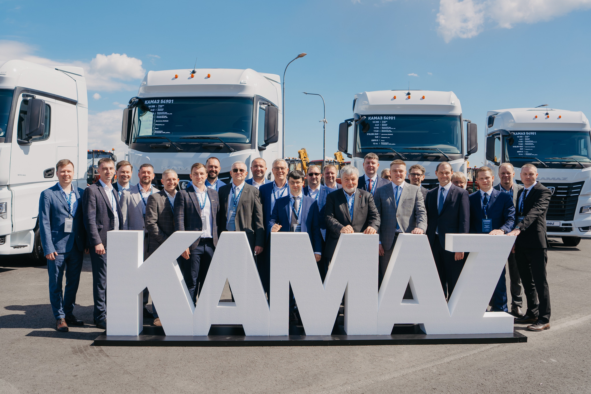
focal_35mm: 28
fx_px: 460
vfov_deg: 46.4
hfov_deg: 65.5
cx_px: 296
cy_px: 197
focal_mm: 28
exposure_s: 1/640
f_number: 4.5
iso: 100
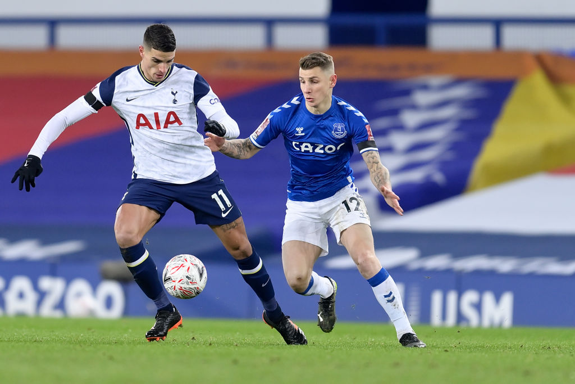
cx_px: 288
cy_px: 192
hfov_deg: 5.2
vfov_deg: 3.4
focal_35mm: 400
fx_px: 6389
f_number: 2.8
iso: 1600
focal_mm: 400
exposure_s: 1/1000
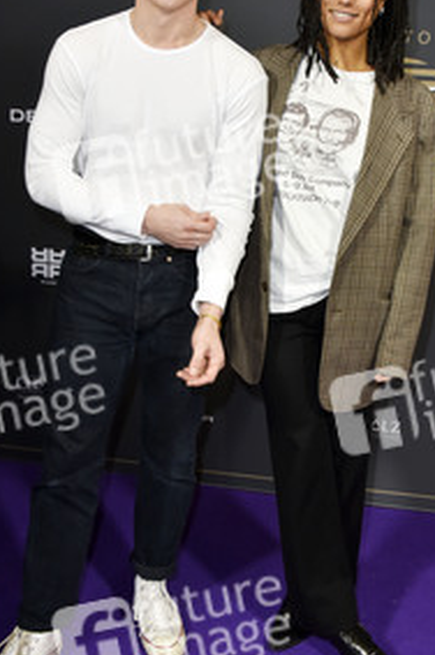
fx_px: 872
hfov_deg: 28.0
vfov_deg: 41.1
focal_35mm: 48
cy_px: 285
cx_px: 238
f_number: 5.6
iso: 1000
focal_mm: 34
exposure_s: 1/100
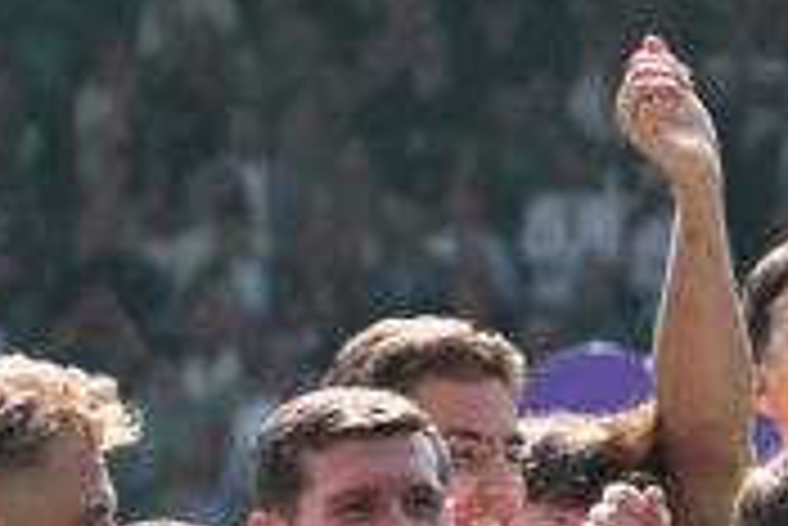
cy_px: 926
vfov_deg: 1.5
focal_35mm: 894
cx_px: 1666
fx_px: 19584
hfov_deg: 2.3
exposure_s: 1/1905
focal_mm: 102
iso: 320
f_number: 4
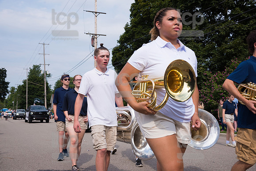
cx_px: 128
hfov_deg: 50.7
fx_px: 270
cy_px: 86
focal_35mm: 38
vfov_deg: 35.1
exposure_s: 1/500
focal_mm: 38
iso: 80
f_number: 6.3
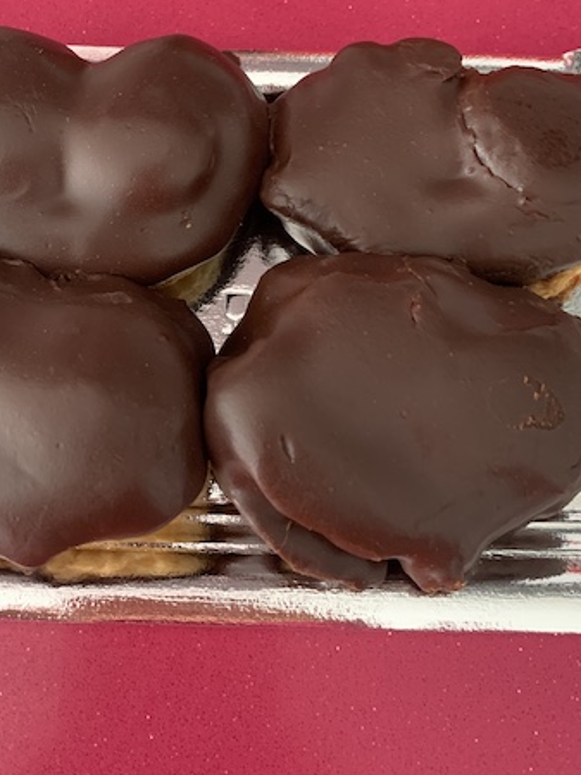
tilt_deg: -73.2
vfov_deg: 49.9
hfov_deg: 38.5
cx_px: 238
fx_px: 829
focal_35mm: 37
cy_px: 322
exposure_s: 1/42
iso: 400
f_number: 1.8
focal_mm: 4.25
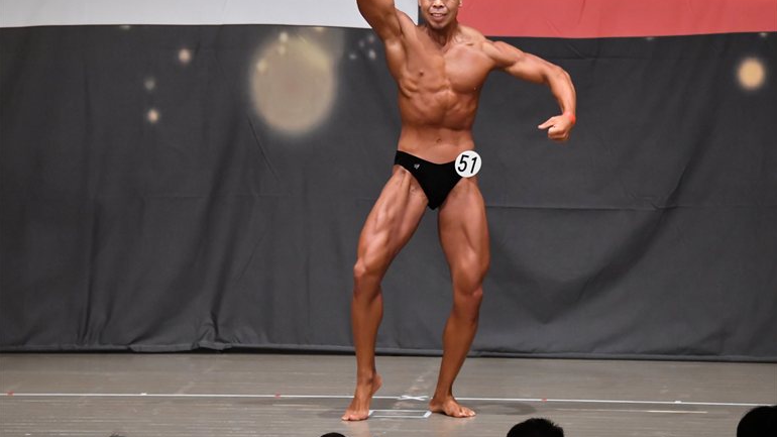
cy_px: 191
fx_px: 4883
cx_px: 389
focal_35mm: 237
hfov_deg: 9.1
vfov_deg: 5.1
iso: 6400
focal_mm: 150
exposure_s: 1/400
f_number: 5.6
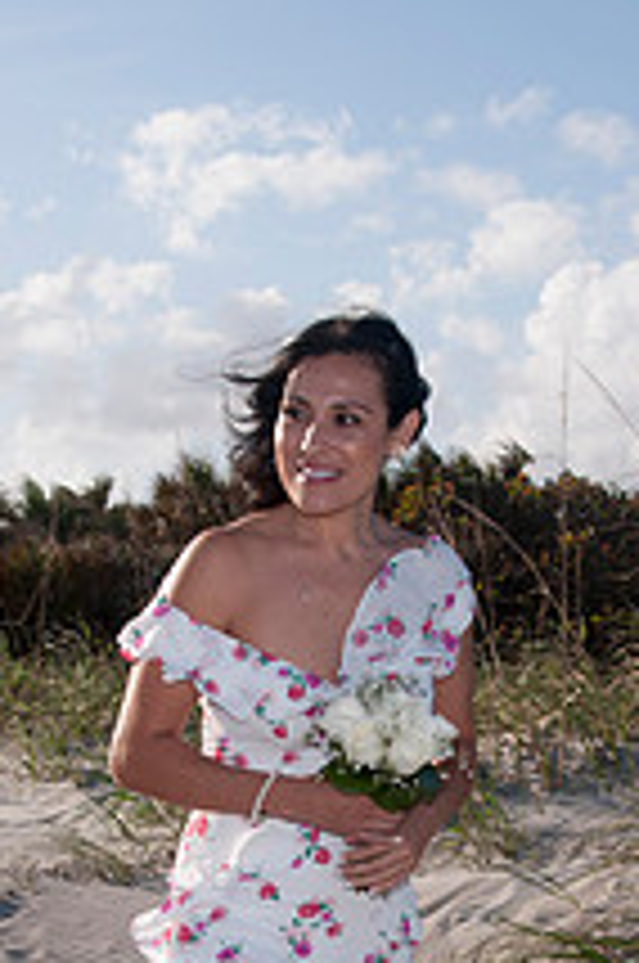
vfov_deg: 19.9
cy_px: 828
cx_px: 385
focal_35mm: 101
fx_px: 2698
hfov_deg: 13.5
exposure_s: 1/250
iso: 100
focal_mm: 32
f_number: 9
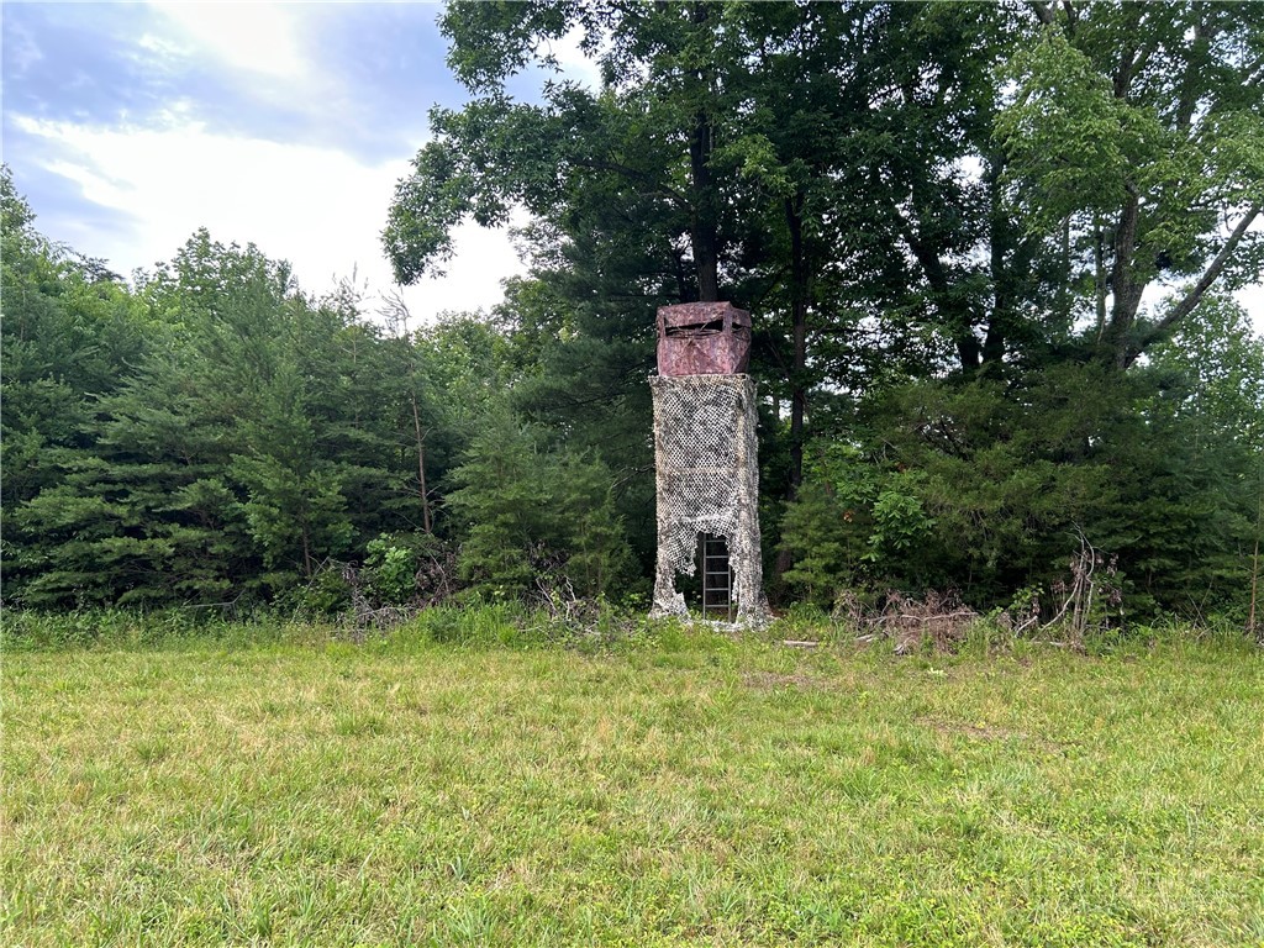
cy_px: 474
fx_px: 949
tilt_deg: +0.3
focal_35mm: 26
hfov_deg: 67.3
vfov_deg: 53.1
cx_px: 632
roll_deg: +0.6
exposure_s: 1/159
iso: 40
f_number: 1.5
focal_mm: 5.7
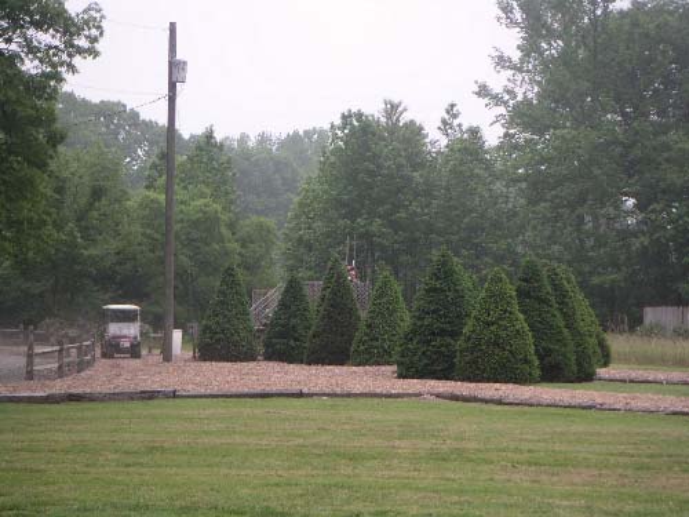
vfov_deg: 14.8
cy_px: 258
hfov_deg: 19.6
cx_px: 344
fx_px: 1990
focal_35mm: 100
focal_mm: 15.5
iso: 50
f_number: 3.5
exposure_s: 1/250
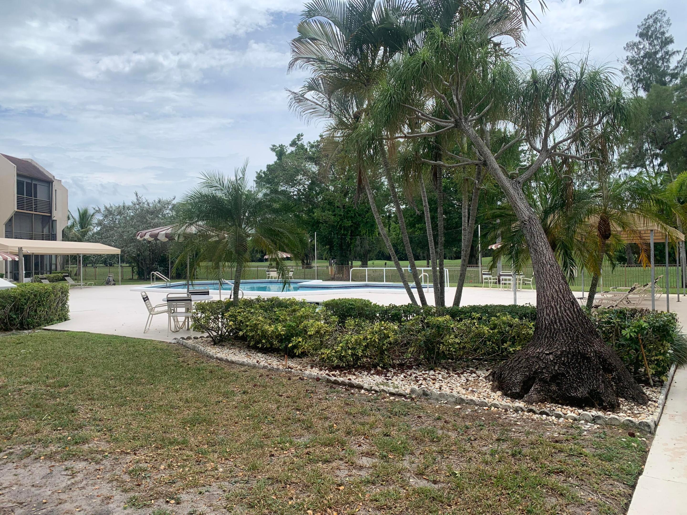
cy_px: 258
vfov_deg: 53.1
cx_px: 344
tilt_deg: -0.9
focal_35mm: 26
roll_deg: +0.4
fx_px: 516
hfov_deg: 67.3
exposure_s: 1/2755
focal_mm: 4.25
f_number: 1.8
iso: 25
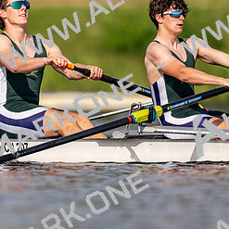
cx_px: 113
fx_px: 13472
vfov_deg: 1.0
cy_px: 71
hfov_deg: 1.0
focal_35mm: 1800
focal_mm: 600
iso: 220
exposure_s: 1/2500
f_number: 4
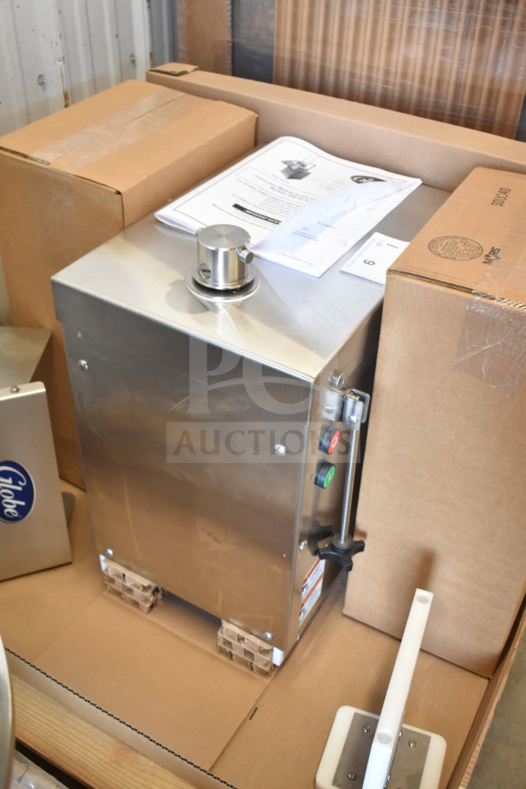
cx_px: 263
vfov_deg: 53.1
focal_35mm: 36
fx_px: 789
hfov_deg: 36.9
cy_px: 394
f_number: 3.8
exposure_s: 1/40
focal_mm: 24
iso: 1000
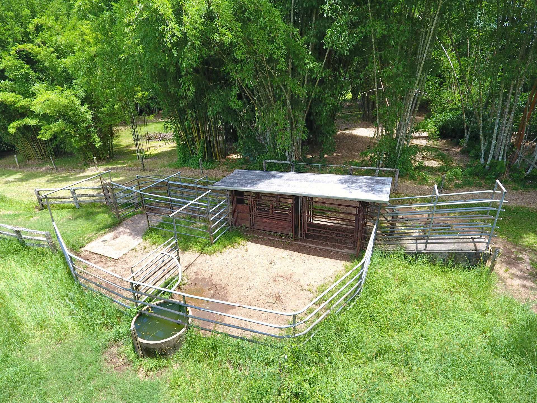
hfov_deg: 81.7
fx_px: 310
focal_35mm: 20
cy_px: 202
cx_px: 268
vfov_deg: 66.0
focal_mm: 3.61
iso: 100
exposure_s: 1/249
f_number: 2.8
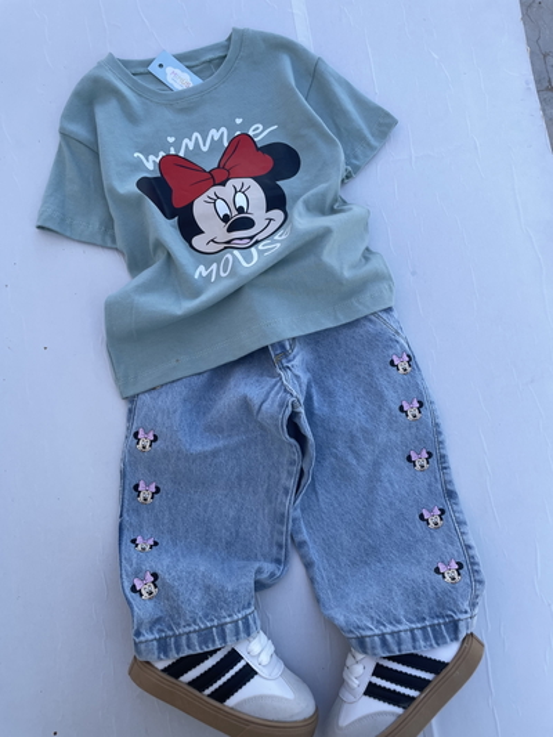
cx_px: 276
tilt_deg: -81.5
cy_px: 368
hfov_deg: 53.1
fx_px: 554
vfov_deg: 67.3
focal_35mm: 26
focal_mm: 4.2
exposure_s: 1/698
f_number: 1.6
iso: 32
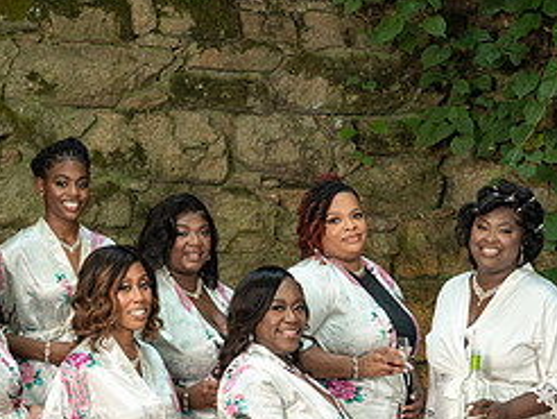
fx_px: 2738
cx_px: 471
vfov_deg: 8.7
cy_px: 409
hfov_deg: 11.6
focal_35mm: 170
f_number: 4
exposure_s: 1/200
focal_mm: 75
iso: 400
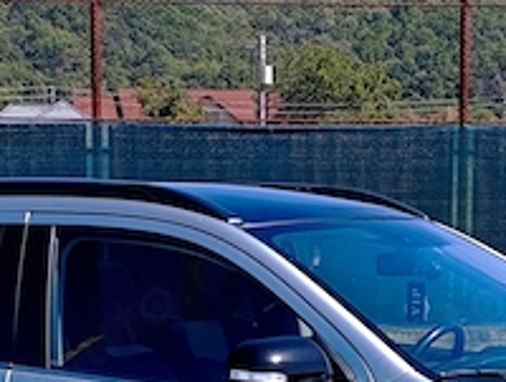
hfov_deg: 14.3
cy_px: 387
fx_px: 2022
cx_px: 283
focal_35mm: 138
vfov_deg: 10.7
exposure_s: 1/452
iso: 50
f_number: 1.6
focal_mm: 6.14
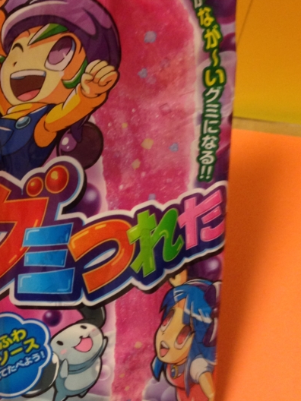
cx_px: 90
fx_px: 742
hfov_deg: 22.8
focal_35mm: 64
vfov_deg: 30.3
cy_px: 216
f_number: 2.4
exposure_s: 1/20
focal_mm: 4.12
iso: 160
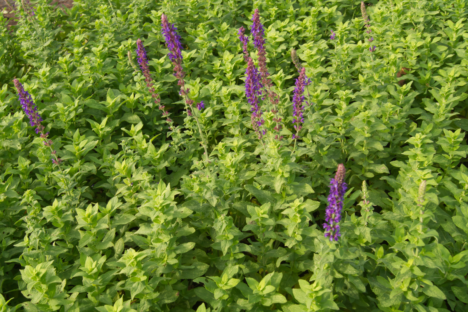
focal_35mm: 36
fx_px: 468
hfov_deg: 53.1
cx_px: 234
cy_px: 156
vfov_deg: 36.9
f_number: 13
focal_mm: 24
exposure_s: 1/60
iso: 200
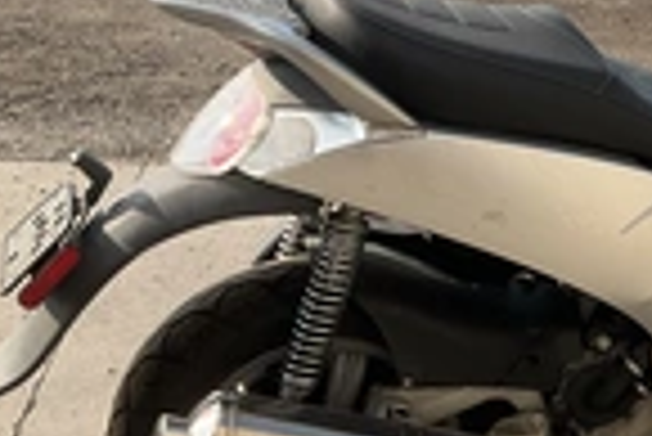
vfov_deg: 16.5
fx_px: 1505
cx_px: 688
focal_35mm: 83
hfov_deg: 23.2
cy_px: 220
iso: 25
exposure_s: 1/944
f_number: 1.8
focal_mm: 3
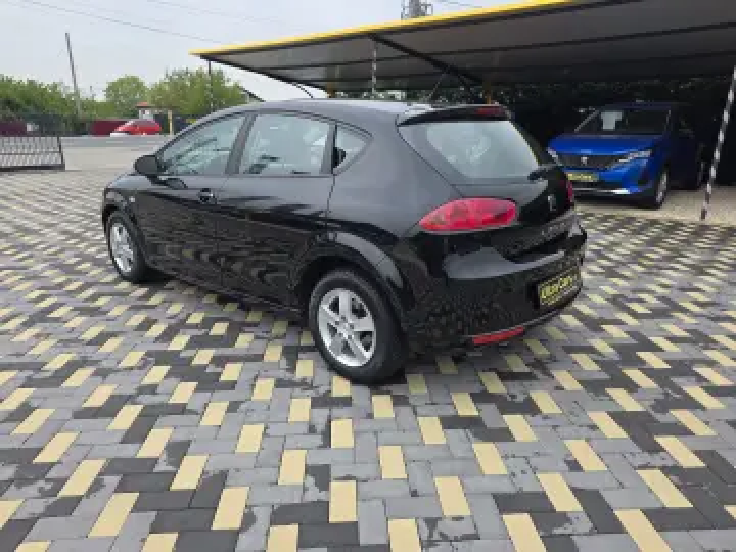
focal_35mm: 23
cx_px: 368
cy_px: 276
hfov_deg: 73.9
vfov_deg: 58.9
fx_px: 489
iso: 80
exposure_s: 1/1513
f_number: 1.7
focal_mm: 6.25
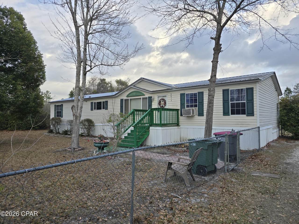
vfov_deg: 58.9
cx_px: 150
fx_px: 199
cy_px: 112
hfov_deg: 73.9
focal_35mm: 23
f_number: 1.7
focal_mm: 6.3
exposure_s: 1/183
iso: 12
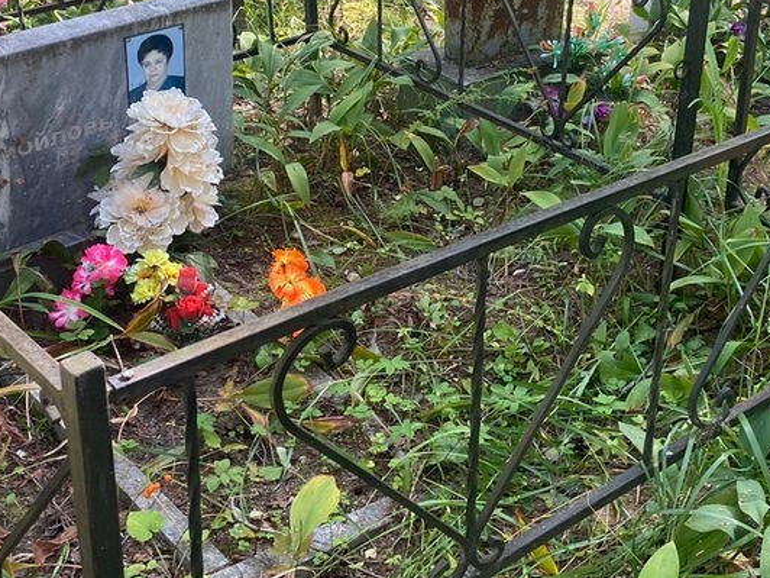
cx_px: 397
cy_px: 175
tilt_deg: -25.6
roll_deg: +0.5
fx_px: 1112
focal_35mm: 50
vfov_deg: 28.8
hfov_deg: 38.2
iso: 64
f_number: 1.8
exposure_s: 1/121
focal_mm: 4.25
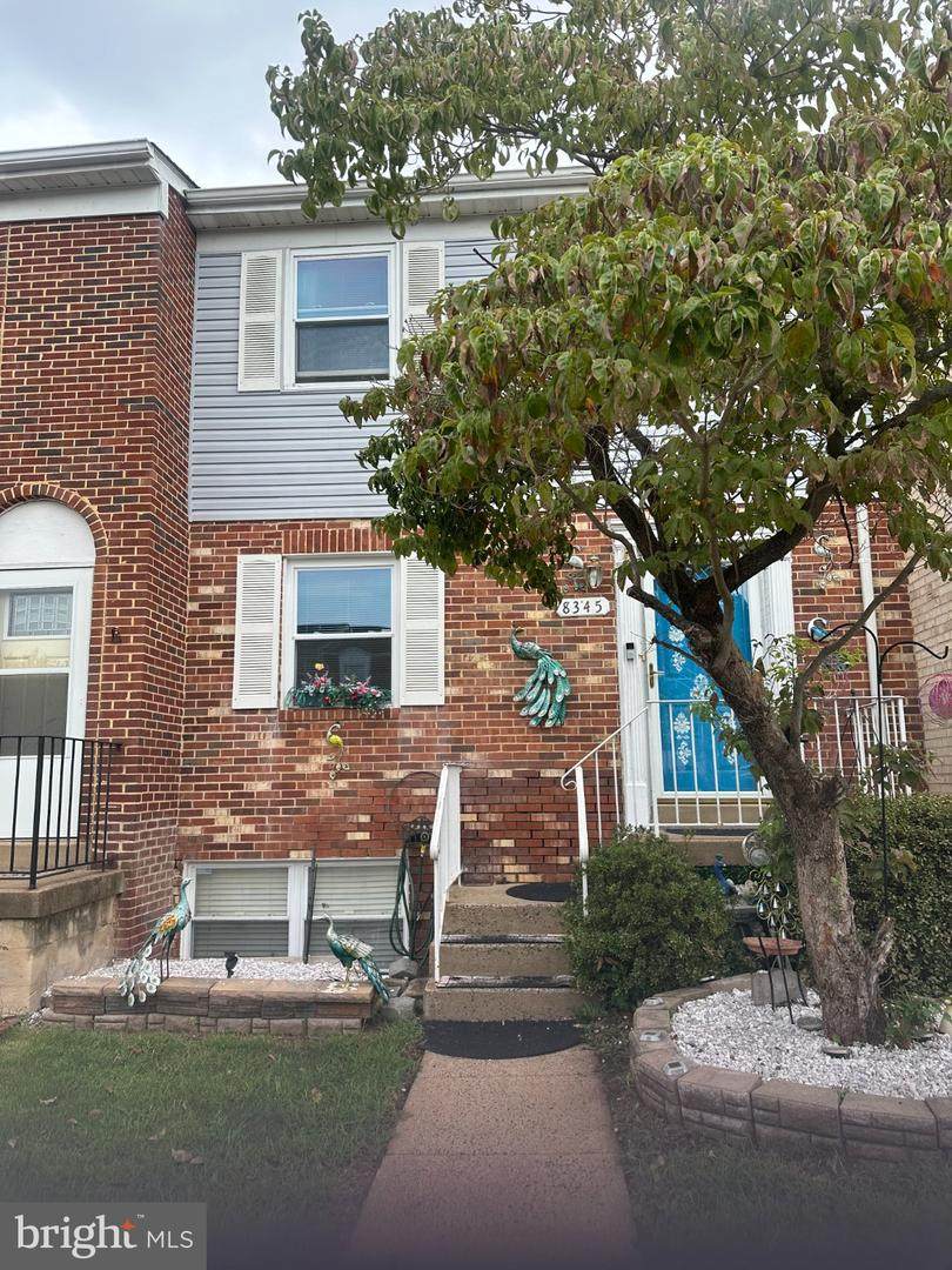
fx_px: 880
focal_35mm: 24
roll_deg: +0.1
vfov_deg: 71.6
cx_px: 476
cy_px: 635
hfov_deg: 56.8
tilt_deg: +10.1
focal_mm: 6.86
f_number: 1.78
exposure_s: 1/943
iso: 80
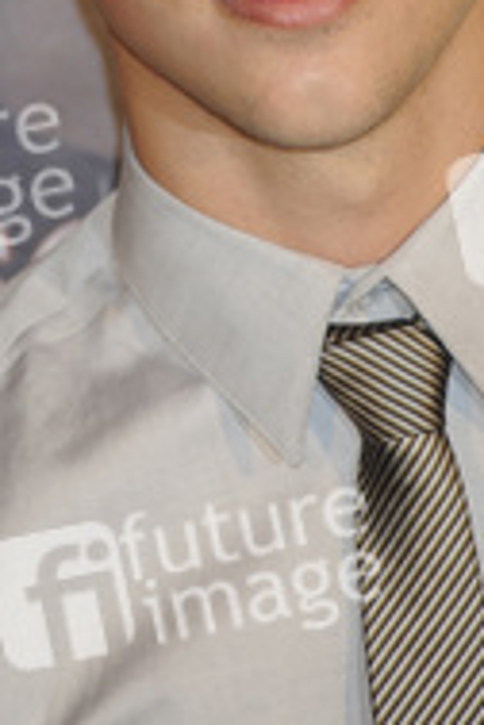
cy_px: 4
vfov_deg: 4.6
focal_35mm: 444
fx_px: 8953
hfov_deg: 3.1
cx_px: 296
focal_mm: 210
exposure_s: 1/160
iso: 400
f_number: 5
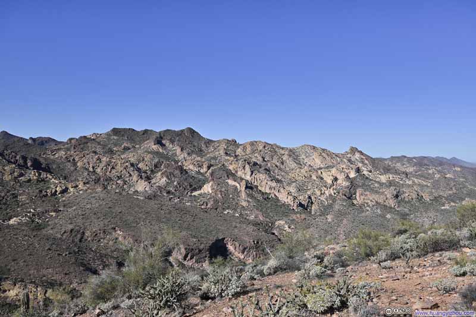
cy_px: 158
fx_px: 403
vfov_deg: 43.0
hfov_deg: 61.1
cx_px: 238
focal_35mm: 30
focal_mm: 30.5
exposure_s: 1/1600
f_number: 5.6
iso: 100
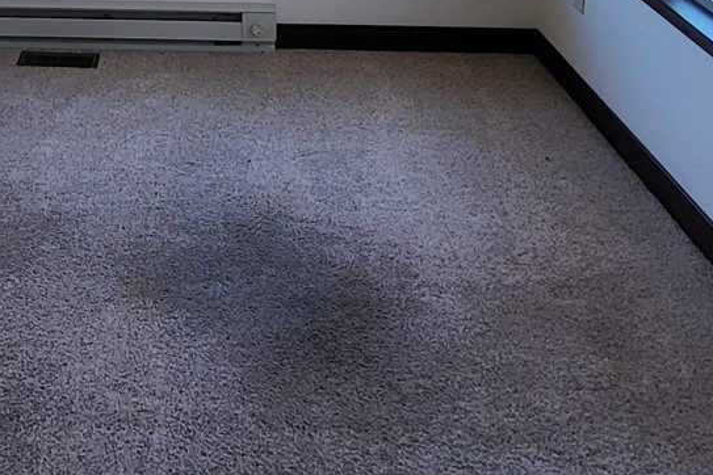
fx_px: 1010
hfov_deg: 36.6
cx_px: 83
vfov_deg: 21.8
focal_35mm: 51
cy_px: -248
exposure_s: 1/120
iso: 40
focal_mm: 1.74
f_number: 2.2
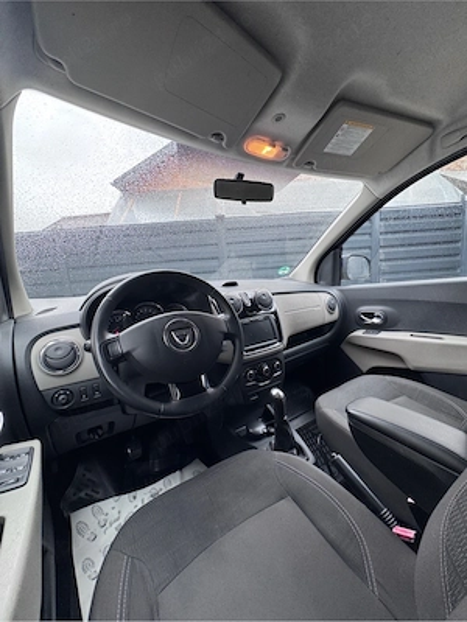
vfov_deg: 102.1
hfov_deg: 85.7
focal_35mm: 14
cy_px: 311
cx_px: 234
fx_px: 252
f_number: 2.2
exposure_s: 1/99
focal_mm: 2.22
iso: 100
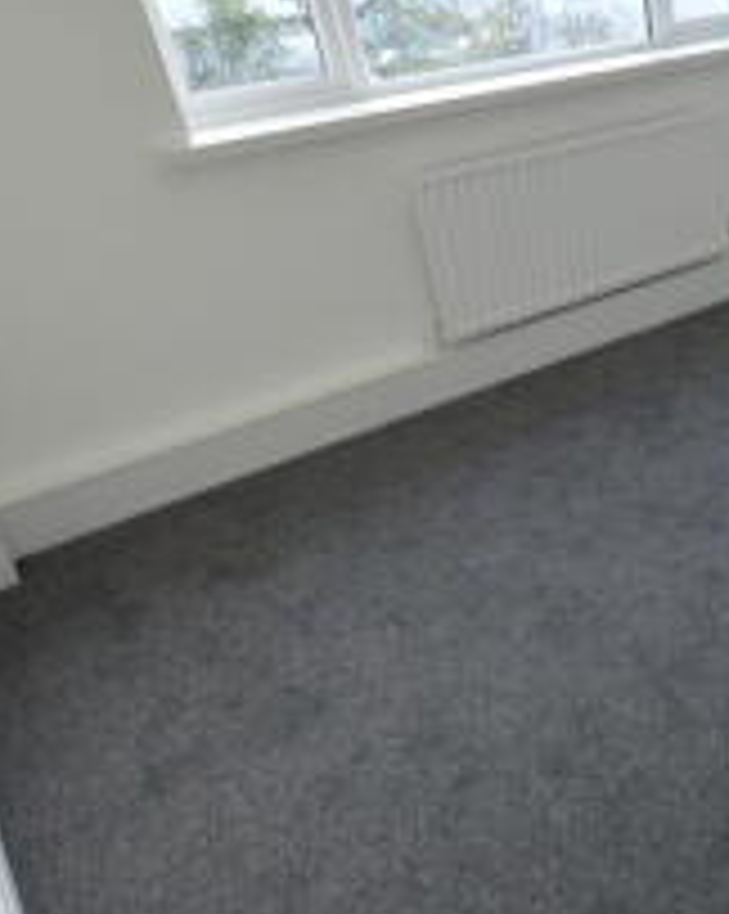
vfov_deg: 53.9
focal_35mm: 33
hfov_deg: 38.1
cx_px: 774
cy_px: 547
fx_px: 891
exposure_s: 1/100
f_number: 5
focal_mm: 10
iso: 400
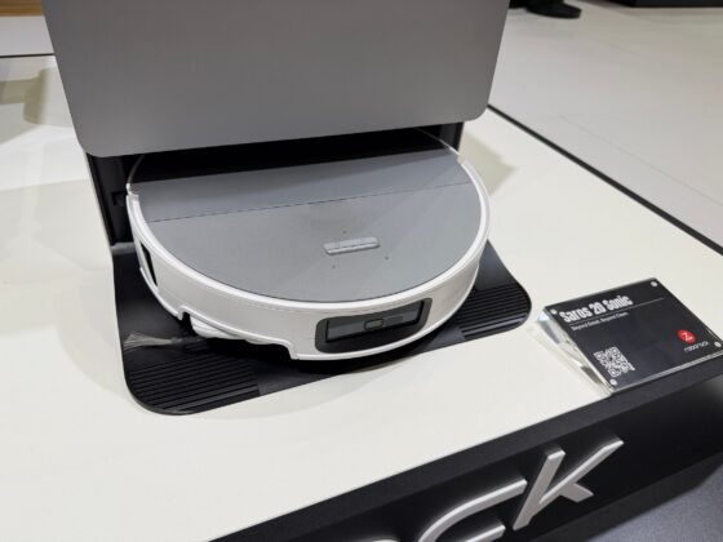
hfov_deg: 71.6
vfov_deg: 56.8
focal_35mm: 24
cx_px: 362
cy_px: 271
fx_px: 501
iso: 64
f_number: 1.78
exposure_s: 1/200
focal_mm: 6.76
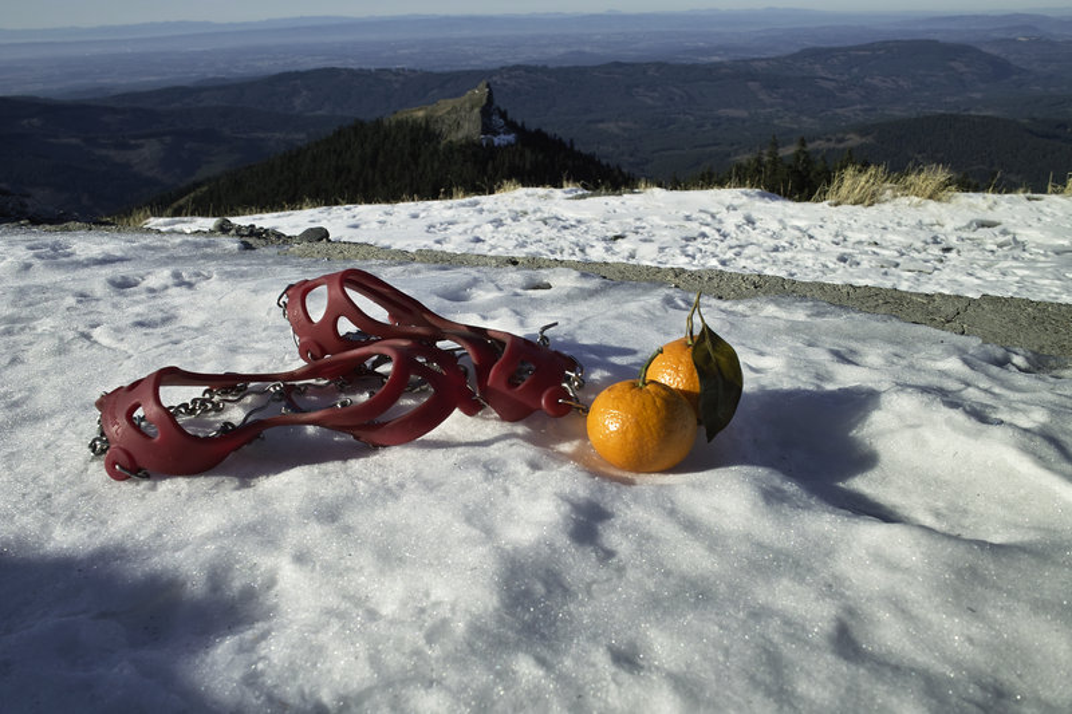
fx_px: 834
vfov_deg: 46.4
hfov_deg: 65.5
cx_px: 536
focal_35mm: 28
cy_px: 357
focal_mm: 16.6
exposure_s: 1/250
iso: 100
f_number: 9
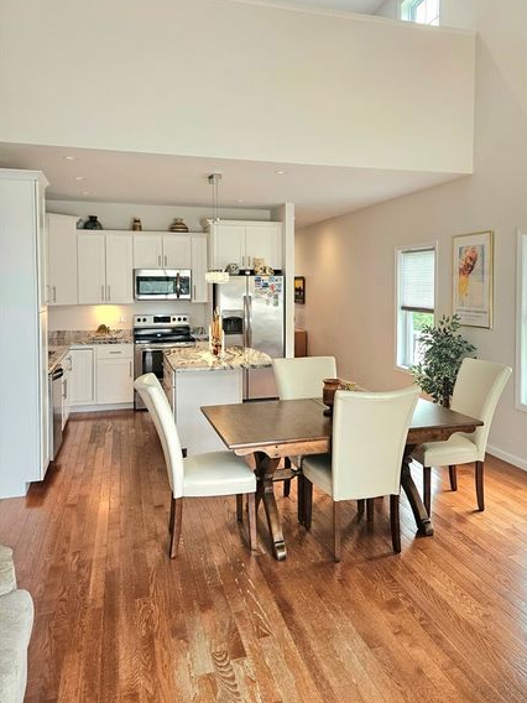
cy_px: 301
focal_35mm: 27
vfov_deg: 65.0
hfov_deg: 51.1
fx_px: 548
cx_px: 307
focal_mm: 5.4
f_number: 1.8
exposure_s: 1/120
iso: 160
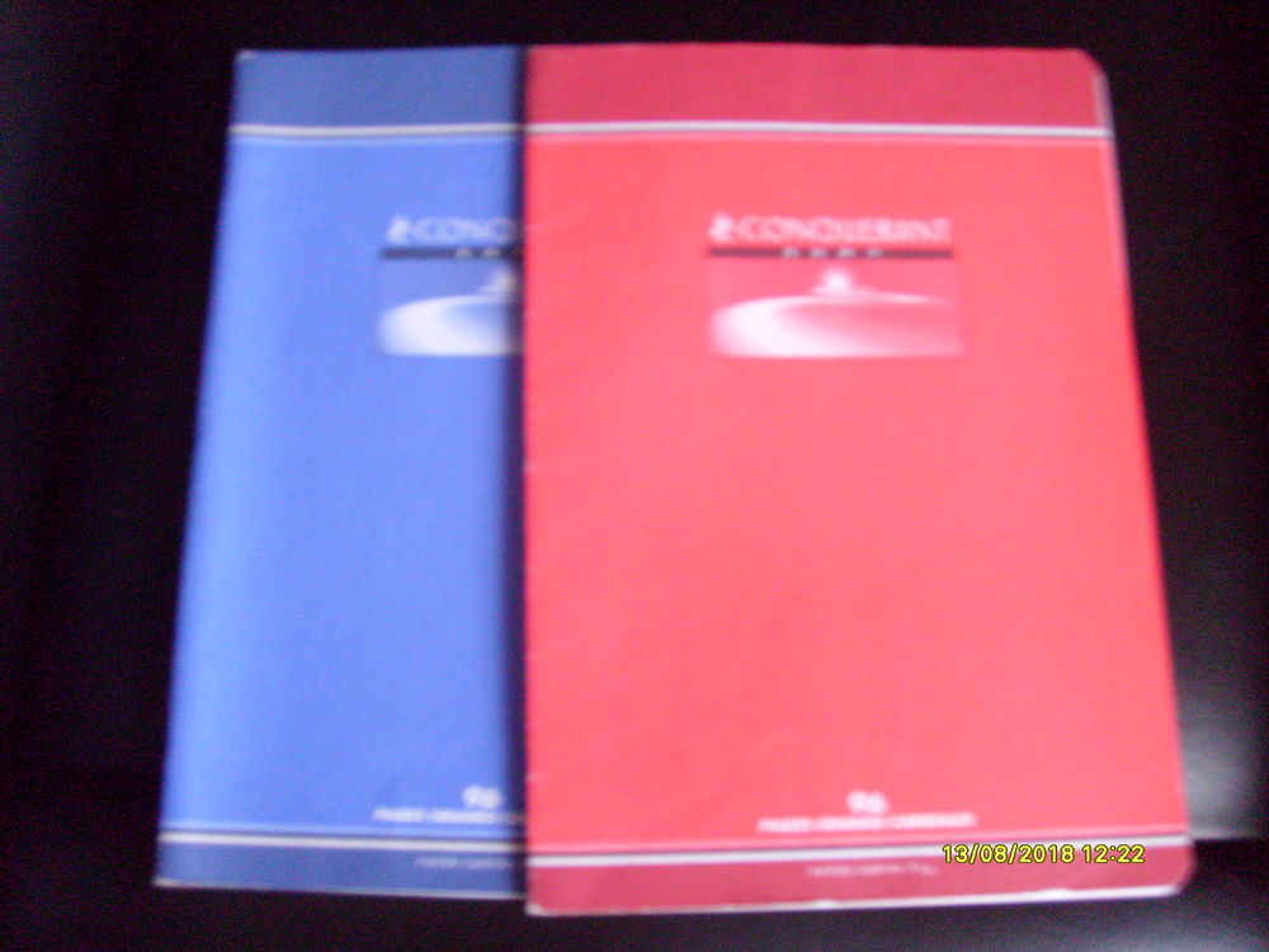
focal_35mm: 35
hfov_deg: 52.6
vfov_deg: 40.7
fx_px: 1283
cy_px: 476
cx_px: 634
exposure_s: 1/10
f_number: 2.8
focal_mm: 5.8
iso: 200
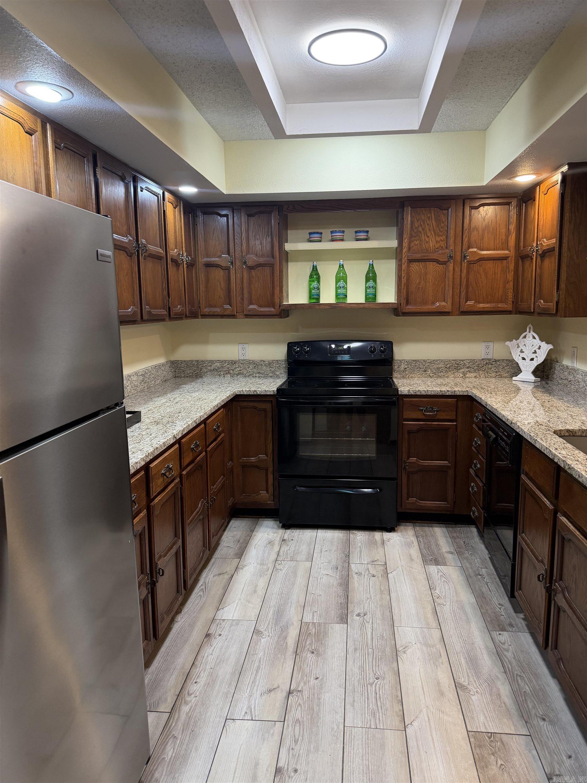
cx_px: 294
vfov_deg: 71.6
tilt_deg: -8.9
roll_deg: -0.4
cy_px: 392
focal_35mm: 24
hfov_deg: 56.8
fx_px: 543
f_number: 1.78
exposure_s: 1/120
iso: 250
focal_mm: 6.76
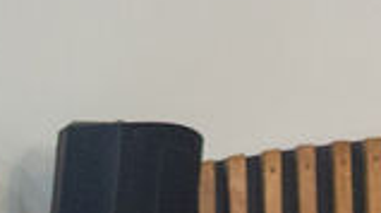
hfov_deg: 5.8
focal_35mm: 366
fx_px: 3693
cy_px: 760
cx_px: 736
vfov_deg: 3.2
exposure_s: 1/160
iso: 1000
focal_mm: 35
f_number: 1.8
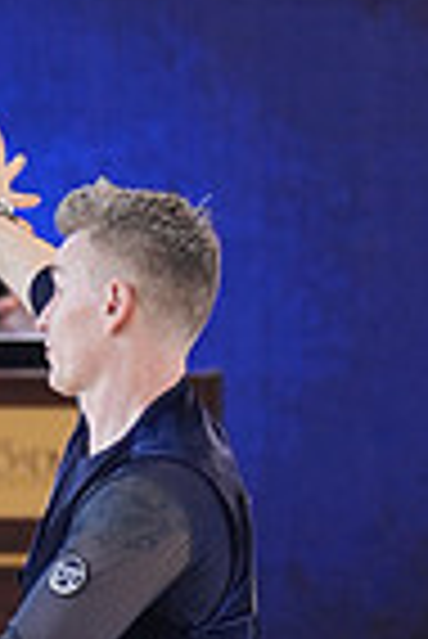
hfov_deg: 2.4
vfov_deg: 3.6
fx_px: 10228
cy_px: 981
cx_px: -340
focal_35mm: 575
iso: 1000
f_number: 2
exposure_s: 1/500
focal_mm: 94
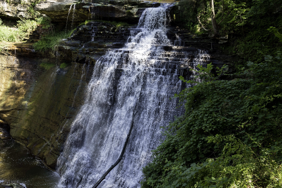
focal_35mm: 32
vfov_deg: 41.1
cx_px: 141
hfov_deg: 58.7
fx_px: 251
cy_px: 94
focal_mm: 32
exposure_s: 1/250
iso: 800
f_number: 5.6
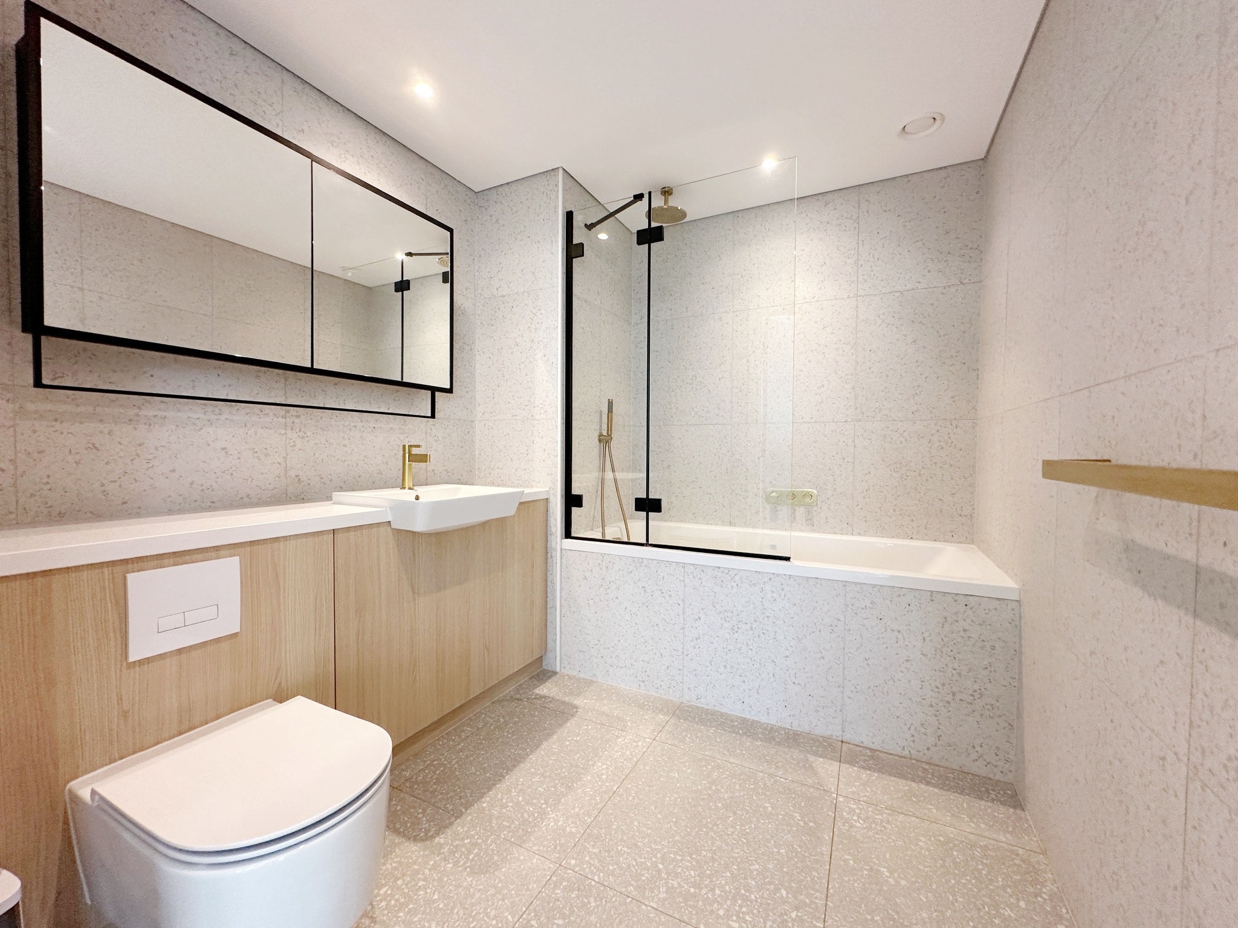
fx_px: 501
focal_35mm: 14
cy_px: 464
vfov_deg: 85.7
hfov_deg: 102.1
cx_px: 619
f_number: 2.2
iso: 200
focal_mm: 2.22
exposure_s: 1/100
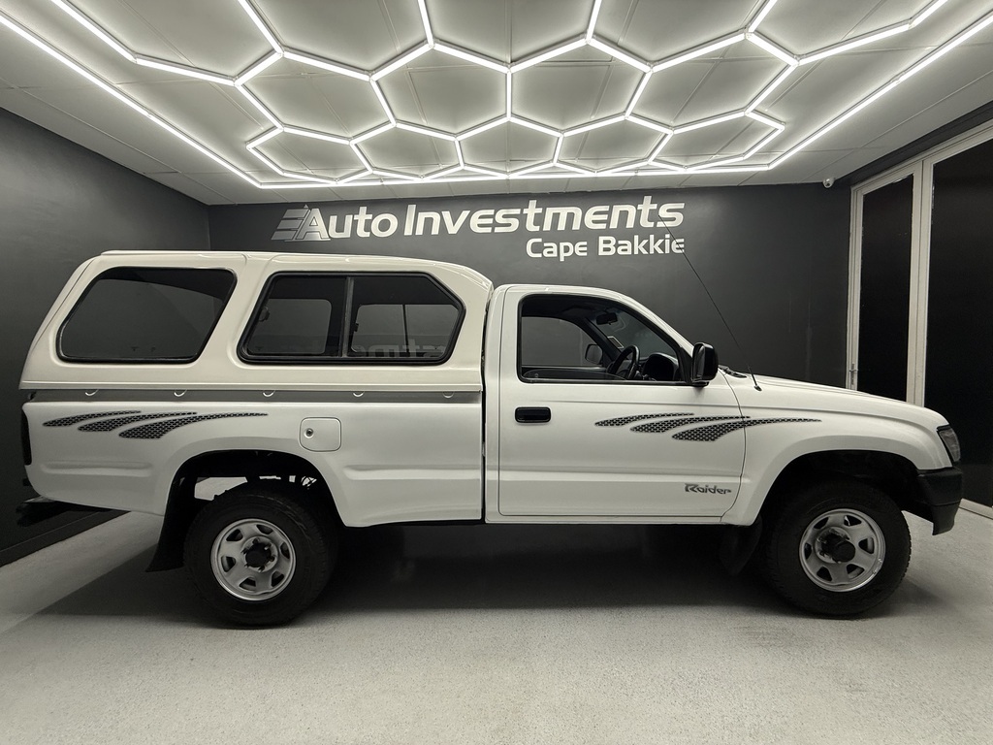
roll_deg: +1.8
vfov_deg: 85.7
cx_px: 496
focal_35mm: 14
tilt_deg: -2.6
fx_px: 402
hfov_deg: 102.1
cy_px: 372
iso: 125
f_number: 2.2
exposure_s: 1/100
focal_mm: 2.22
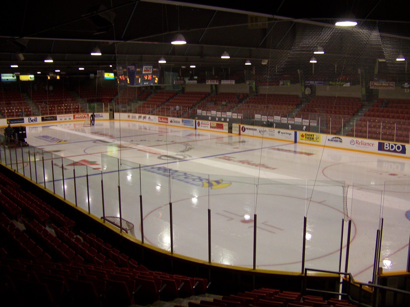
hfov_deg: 51.4
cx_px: 205
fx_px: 426
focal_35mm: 36
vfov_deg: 39.7
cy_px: 154
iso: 80
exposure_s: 1/30
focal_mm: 5.85
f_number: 2.8
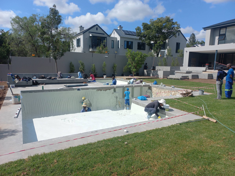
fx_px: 170
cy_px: 88
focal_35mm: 25
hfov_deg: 69.4
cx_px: 118
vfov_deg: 54.9
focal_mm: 4.6
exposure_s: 1/1026
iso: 25
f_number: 1.8
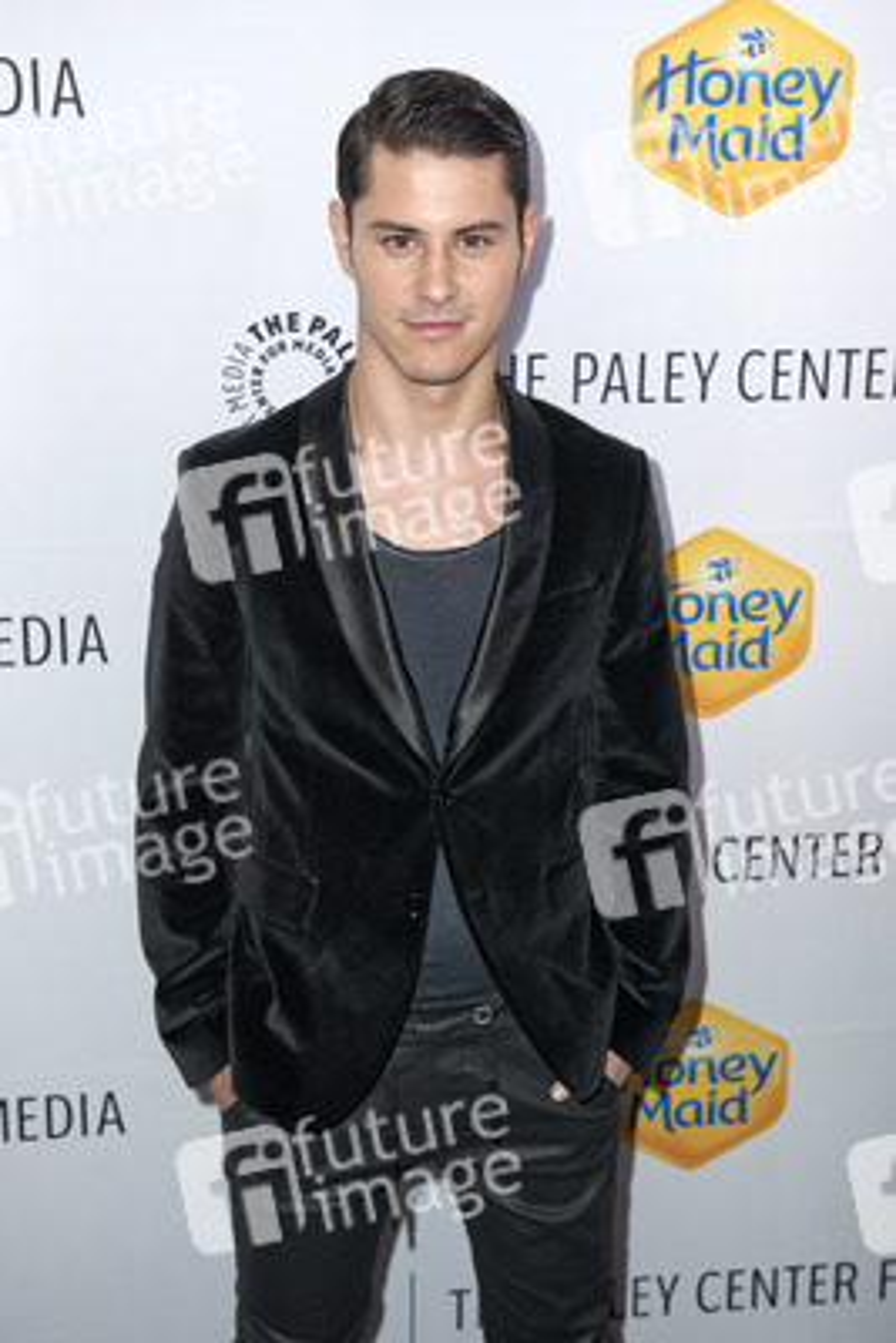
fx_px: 2051
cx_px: 448
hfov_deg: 24.6
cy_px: 672
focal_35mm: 55
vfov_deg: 36.2
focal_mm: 55
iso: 500
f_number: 4.5
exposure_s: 1/400
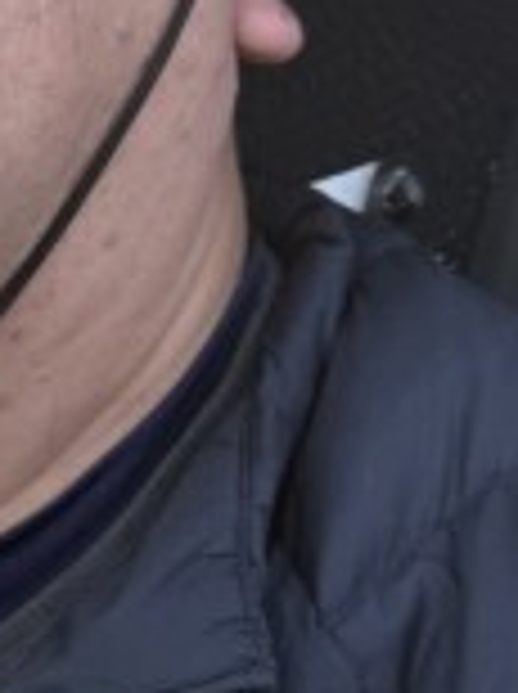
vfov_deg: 15.3
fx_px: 2501
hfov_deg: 10.3
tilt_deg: -23.1
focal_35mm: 125
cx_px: -716
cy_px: 819
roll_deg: -8.3
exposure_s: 1/920
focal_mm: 6.76
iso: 80
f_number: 1.78
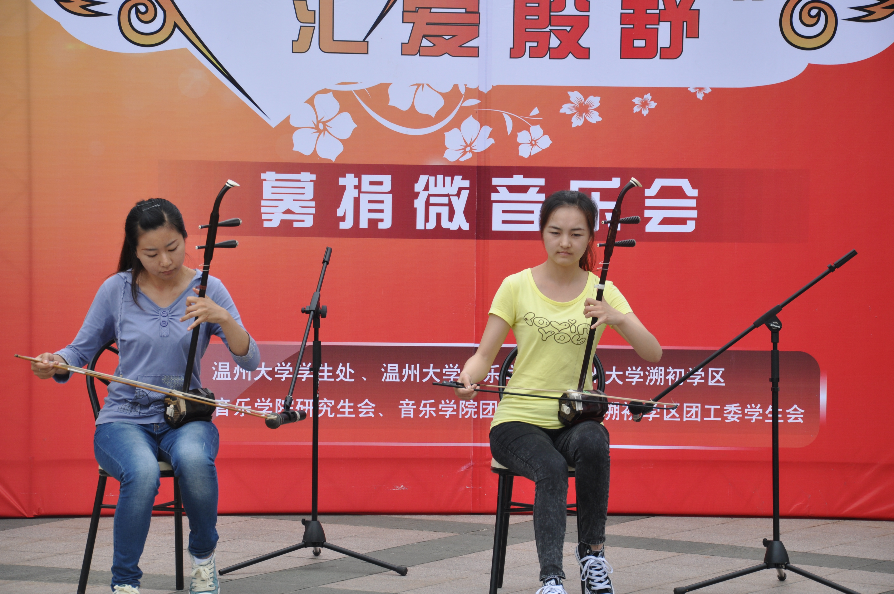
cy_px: 297
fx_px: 3348
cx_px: 447
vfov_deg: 10.1
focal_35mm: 135
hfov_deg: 15.2
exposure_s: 1/320
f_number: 9
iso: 250
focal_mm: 90
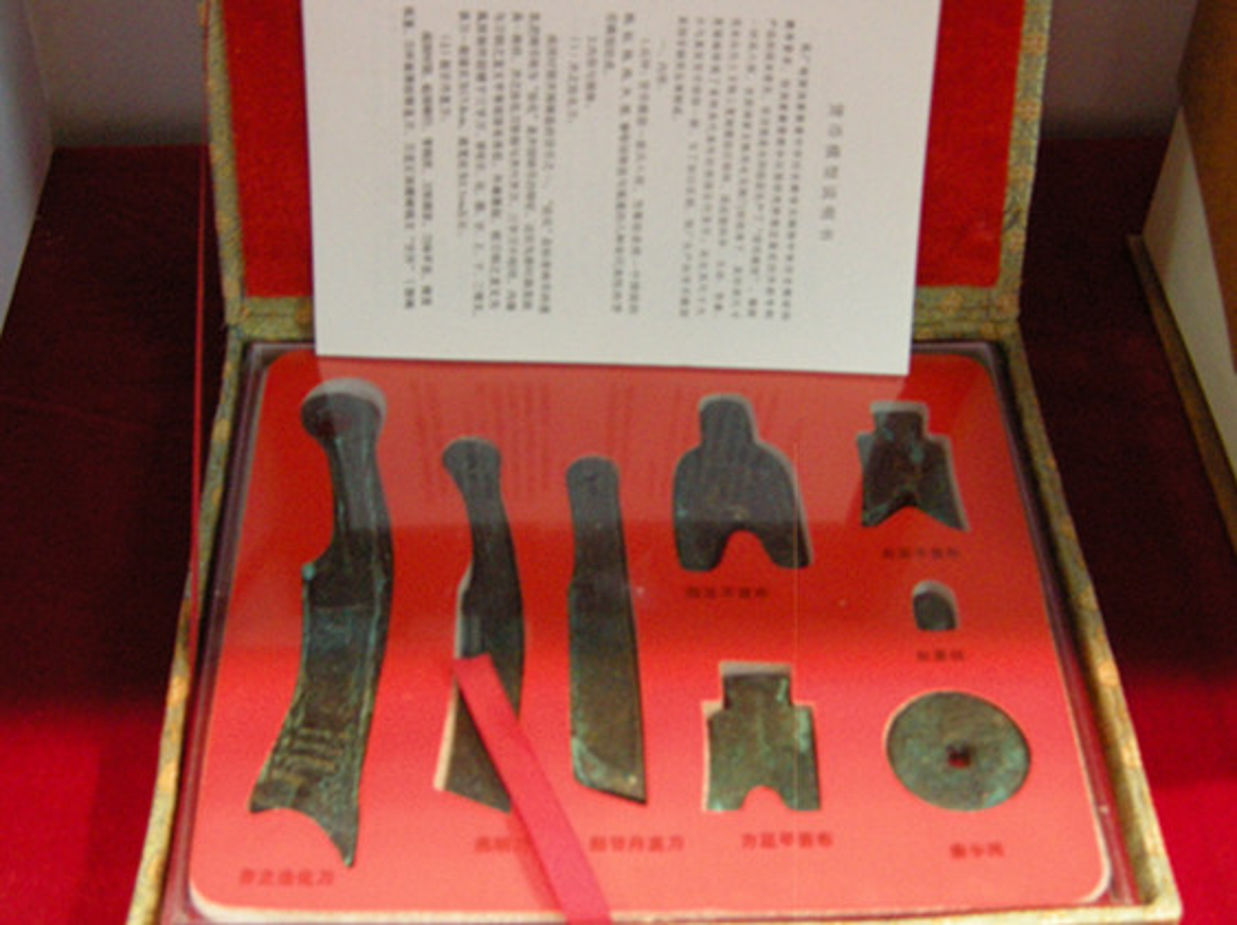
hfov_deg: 52.7
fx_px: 1249
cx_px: 618
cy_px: 462
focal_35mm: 35
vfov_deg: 40.6
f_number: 2.7
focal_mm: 7.5
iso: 410
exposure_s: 1/8
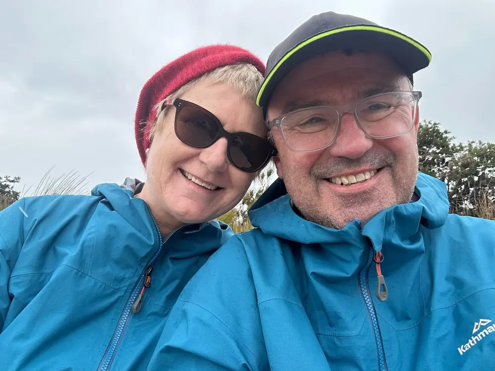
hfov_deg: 73.9
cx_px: 248
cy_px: 186
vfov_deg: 58.9
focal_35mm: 23
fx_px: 329
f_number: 1.9
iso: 32
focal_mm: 2.69
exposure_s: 1/172
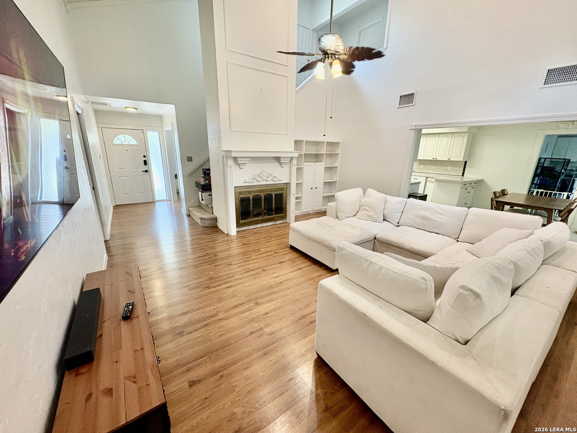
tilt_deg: -15.6
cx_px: 288
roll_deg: -1.2
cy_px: 216
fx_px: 233
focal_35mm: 14
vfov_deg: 85.7
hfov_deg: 102.1
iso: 200
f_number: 2.2
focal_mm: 2.22
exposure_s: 1/60
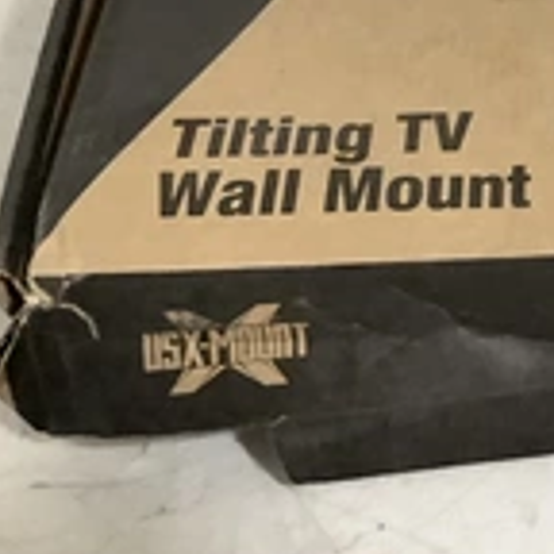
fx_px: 1376
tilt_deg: -47.2
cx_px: 731
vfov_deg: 22.0
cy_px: 19
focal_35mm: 76
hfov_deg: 20.6
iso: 640
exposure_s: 1/30
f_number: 2.4
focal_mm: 3.3
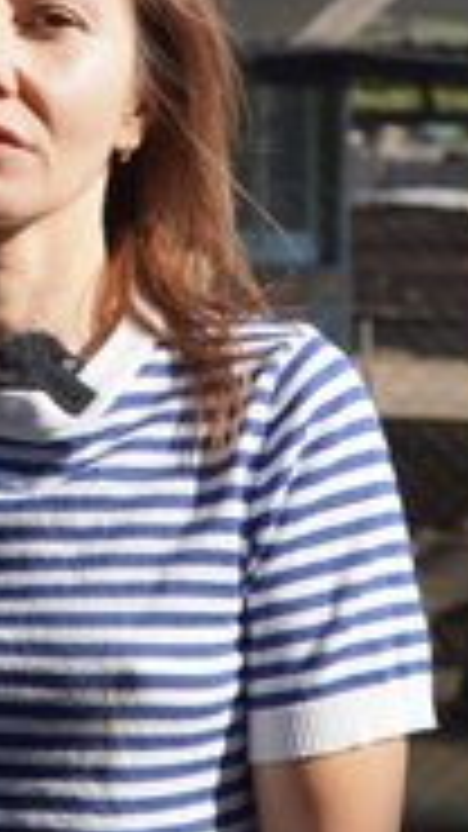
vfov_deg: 20.3
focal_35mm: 105
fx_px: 2320
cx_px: 68
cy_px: 299
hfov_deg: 11.5
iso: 100
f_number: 4.5
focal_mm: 31
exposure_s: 1/800
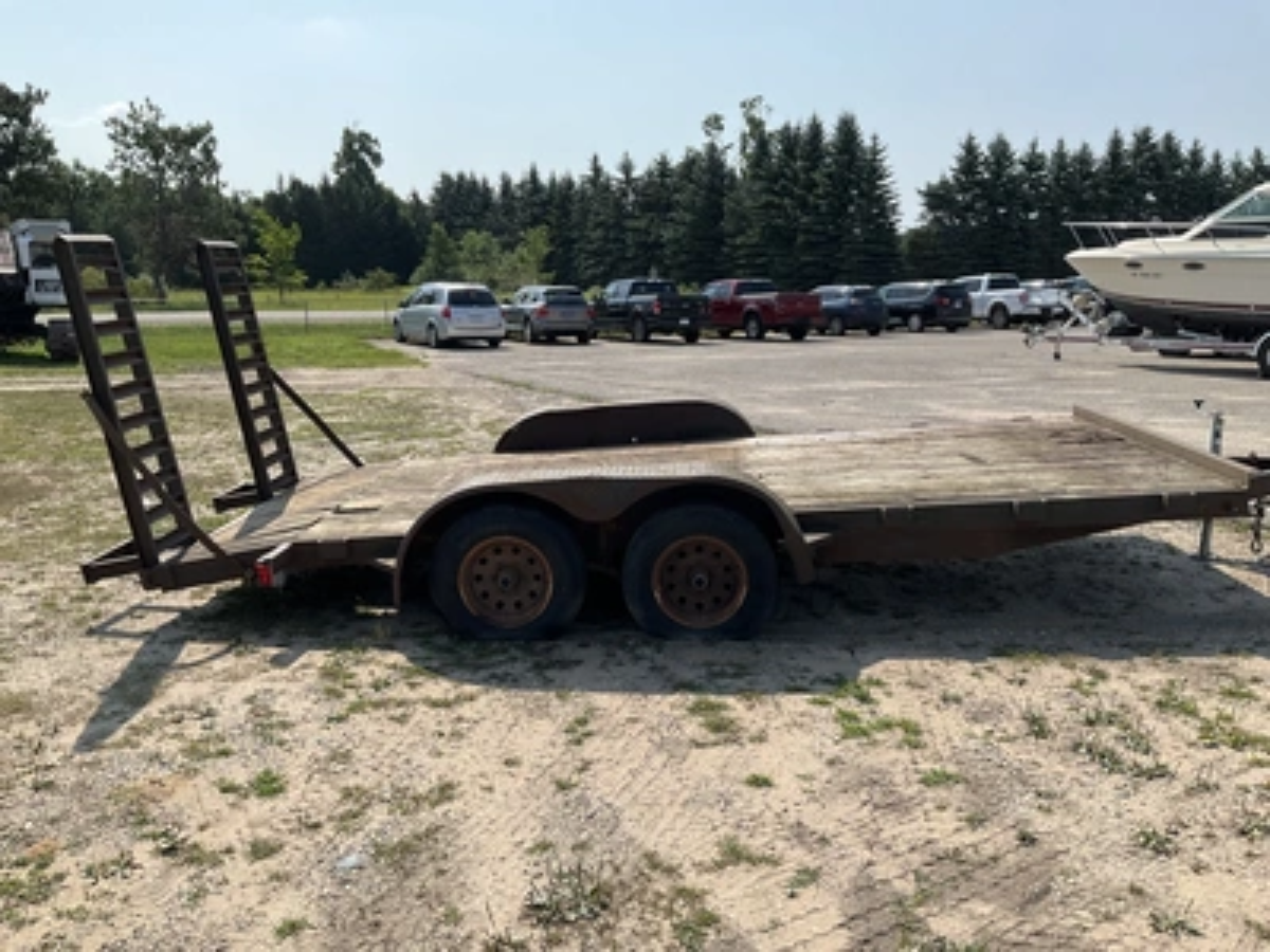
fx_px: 1064
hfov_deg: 61.7
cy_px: 476
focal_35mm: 29
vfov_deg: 48.2
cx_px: 635
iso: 25
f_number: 1.8
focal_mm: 3
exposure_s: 1/1786
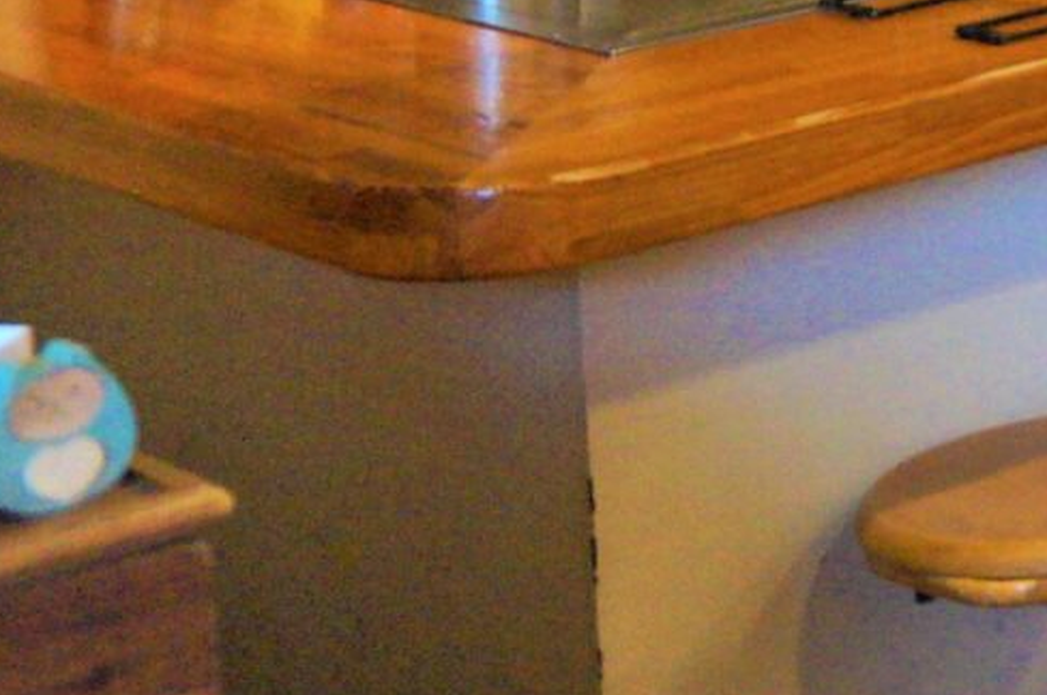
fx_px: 3748
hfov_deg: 13.7
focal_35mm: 129
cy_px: -535
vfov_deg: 10.0
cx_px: 2062
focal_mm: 21
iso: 2500
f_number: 4
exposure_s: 1/160
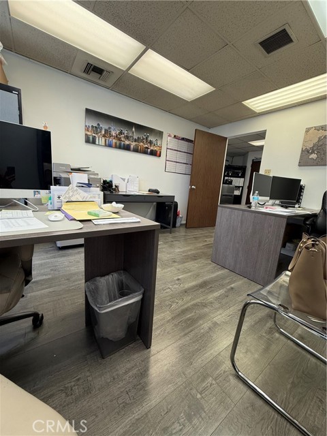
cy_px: 218
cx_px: 164
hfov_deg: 85.7
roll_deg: -4.8
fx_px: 176
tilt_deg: -10.5
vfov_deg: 102.1
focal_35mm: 14
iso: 160
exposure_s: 1/120
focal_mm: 2.22
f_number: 2.2
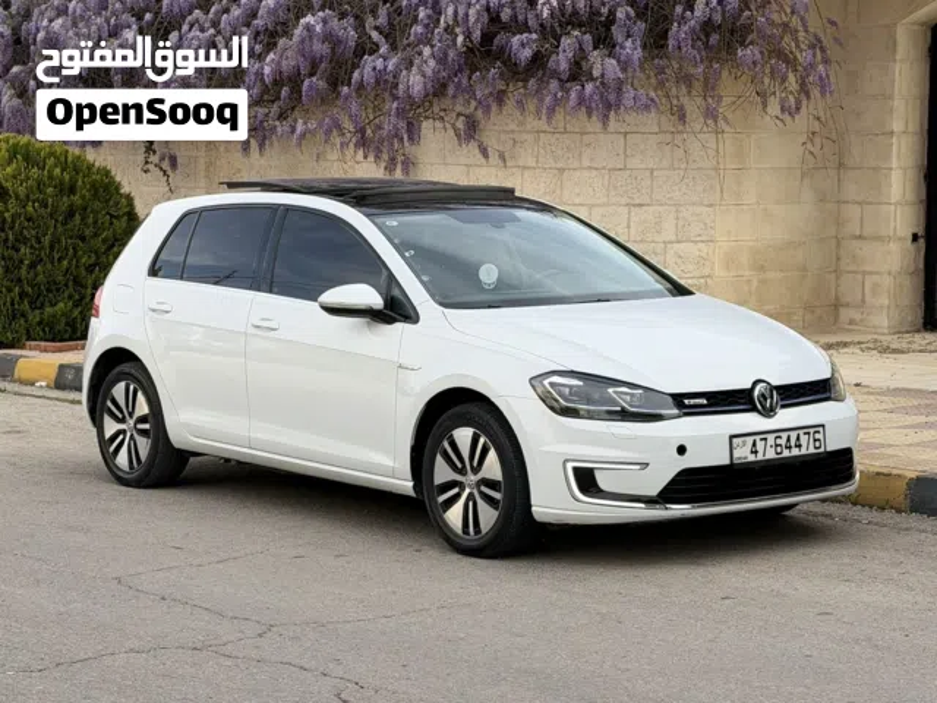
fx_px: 1299
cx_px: 468
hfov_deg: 39.7
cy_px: 352
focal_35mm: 48
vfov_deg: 30.3
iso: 64
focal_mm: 6.76
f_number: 1.78
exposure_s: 1/2273
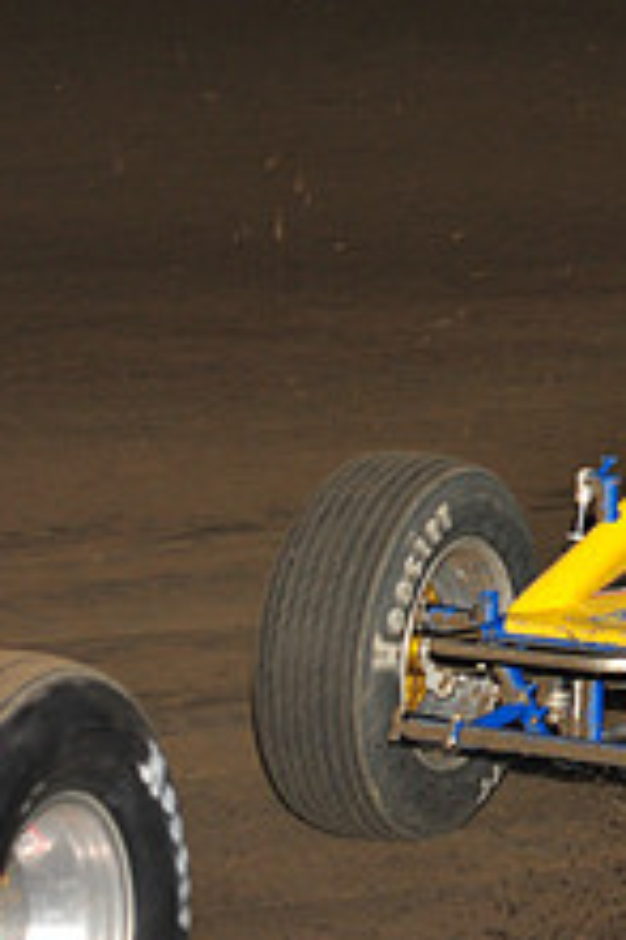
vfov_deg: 6.3
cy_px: 191
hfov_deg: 4.2
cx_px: 1086
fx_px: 8568
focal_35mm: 328
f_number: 6.3
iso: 800
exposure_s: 1/320
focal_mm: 125
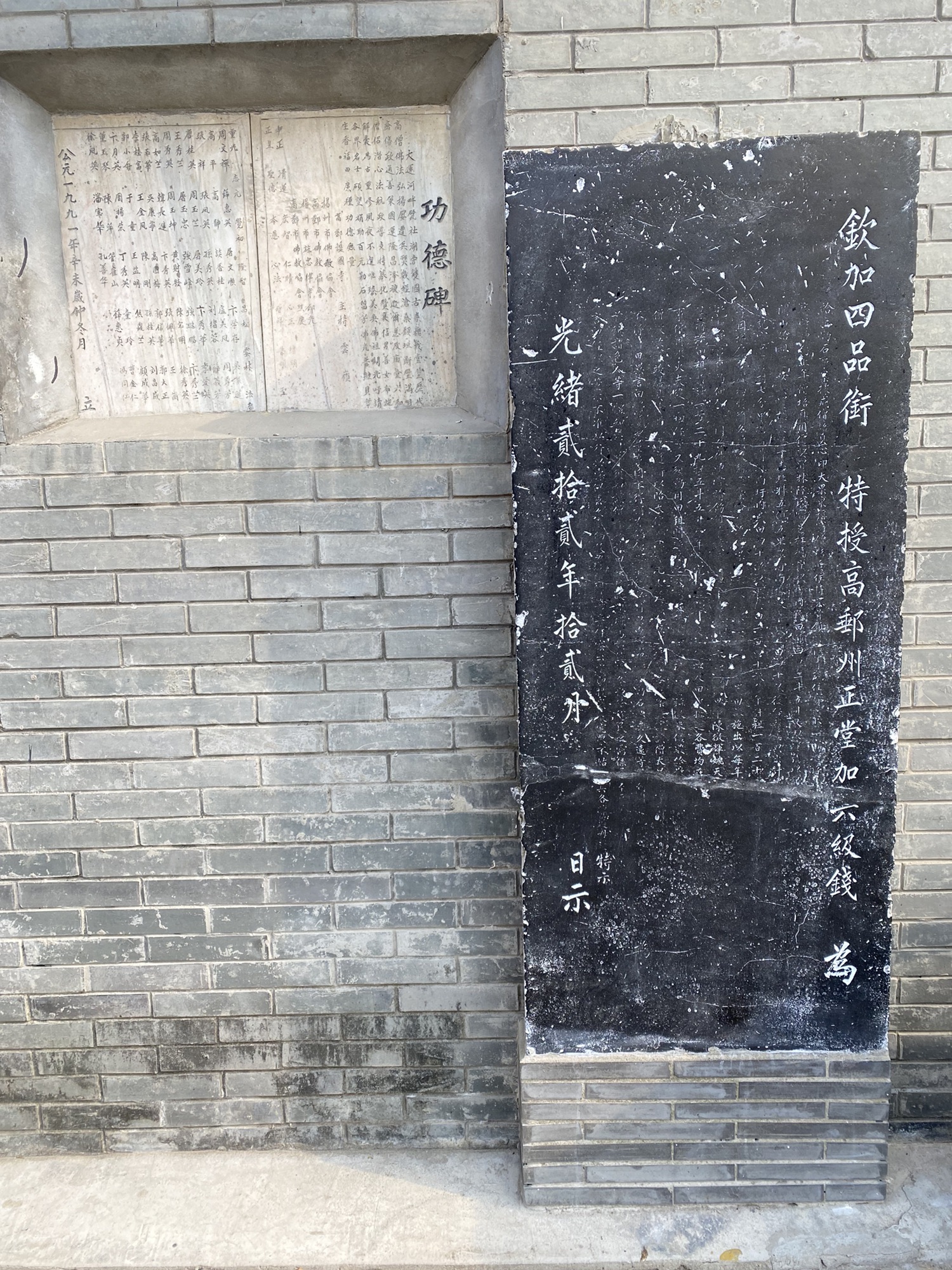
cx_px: 476
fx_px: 953
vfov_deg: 67.3
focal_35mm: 26
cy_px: 635
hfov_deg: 53.1
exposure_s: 1/267
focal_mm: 4.25
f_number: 1.8
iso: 32
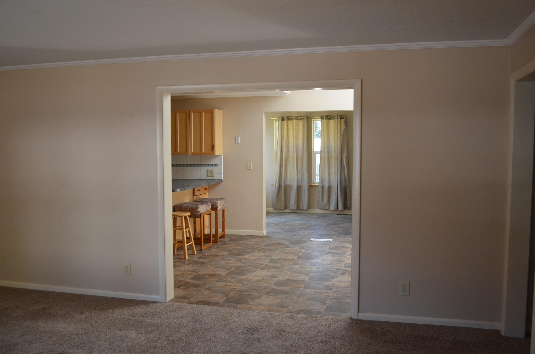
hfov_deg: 57.3
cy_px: 177
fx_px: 489
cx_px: 268
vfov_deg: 39.8
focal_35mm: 33
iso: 800
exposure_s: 1/60
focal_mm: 22
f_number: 3.8
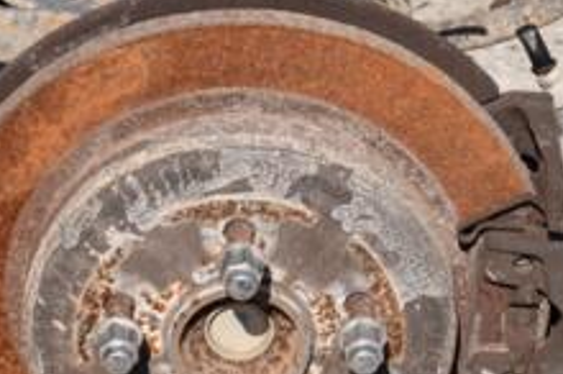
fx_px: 4482
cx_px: 171
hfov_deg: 7.2
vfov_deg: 4.8
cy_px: 128
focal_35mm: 287
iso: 800
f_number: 10
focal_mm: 70
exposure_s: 1/1600
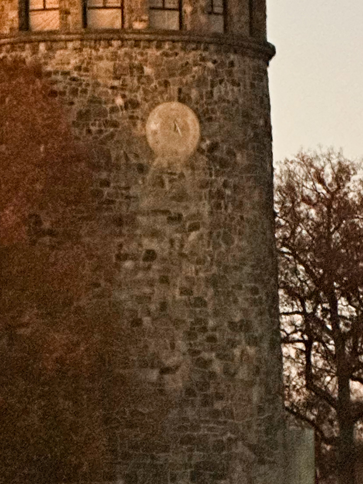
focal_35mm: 280
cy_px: -129
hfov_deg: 5.3
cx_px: 123
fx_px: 3914
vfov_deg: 7.0
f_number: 2.8
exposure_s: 1/25
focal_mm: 9
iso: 2000
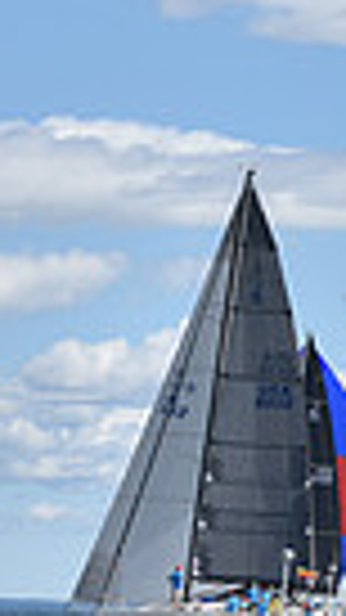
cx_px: 1213
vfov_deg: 7.0
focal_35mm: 310
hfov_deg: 3.8
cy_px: 434
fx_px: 5059
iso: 250
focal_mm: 70
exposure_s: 1/800
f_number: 9
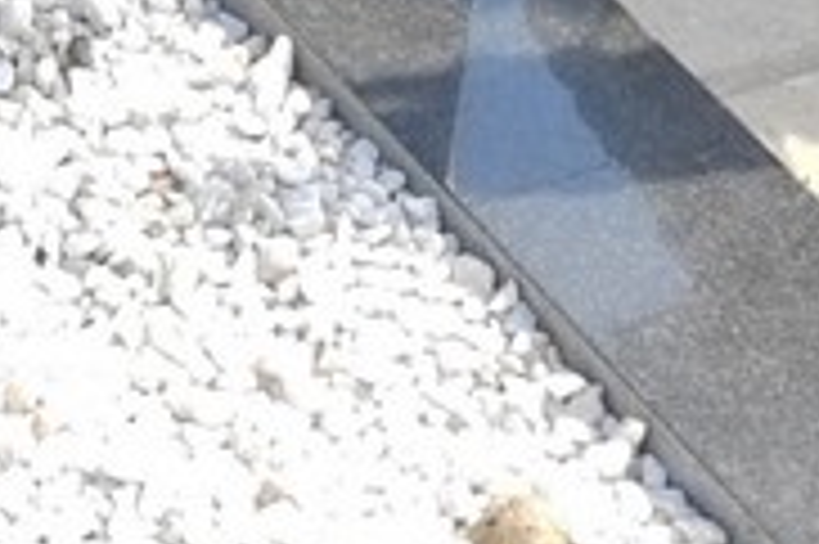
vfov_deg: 4.7
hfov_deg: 7.2
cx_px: -351
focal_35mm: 284
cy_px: -715
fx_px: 6455
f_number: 1.9
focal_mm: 5.52
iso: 100
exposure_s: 1/310
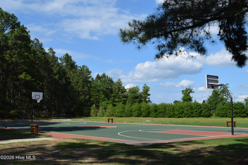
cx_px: 124
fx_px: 331
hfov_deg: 41.1
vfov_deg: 28.1
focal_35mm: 48
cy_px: 82
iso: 100
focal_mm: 32
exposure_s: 1/200
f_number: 11
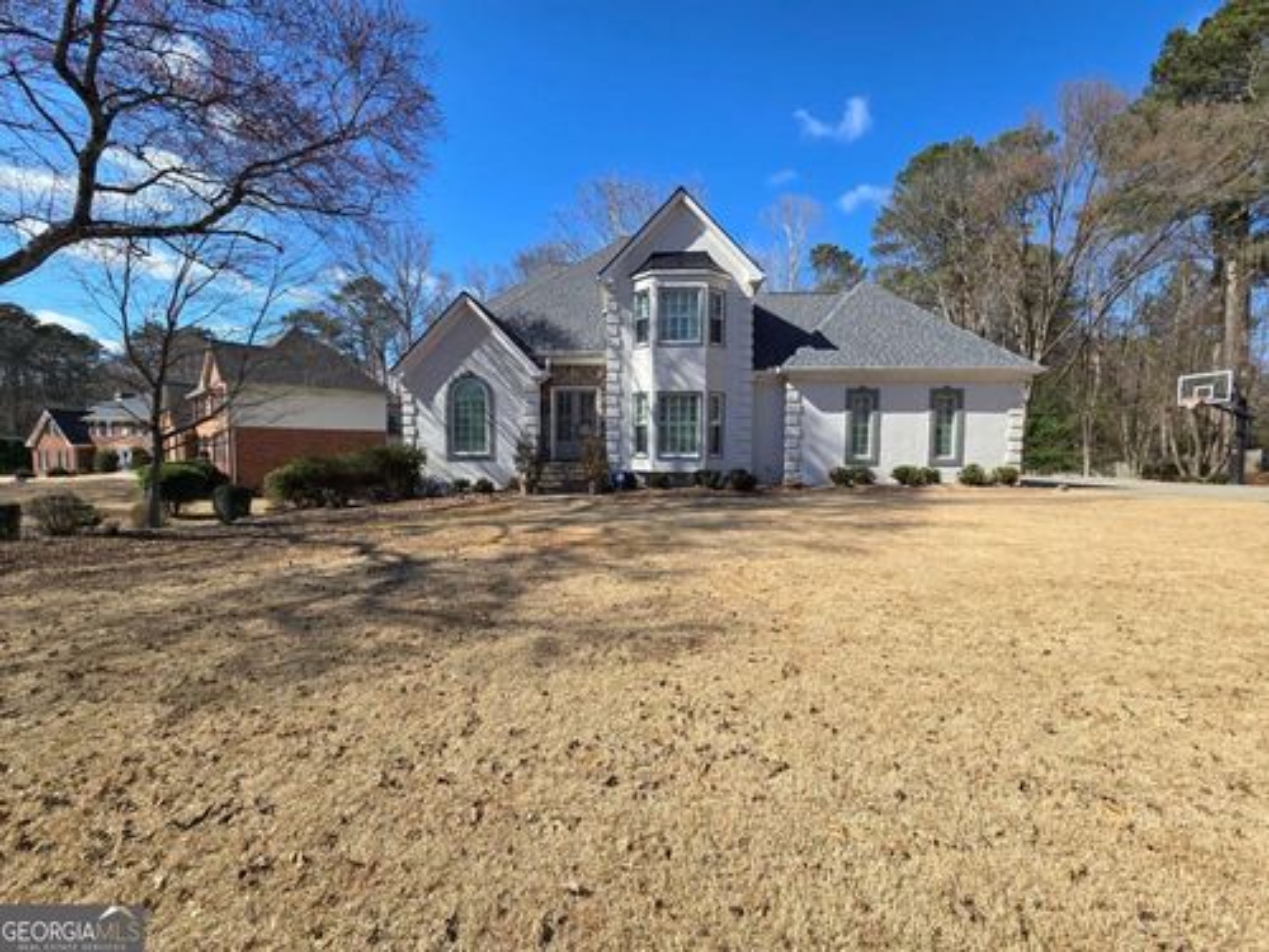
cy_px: 476
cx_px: 634
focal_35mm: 13
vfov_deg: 89.9
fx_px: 477
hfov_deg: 106.2
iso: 50
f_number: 2.2
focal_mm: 2.2
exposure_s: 1/1636
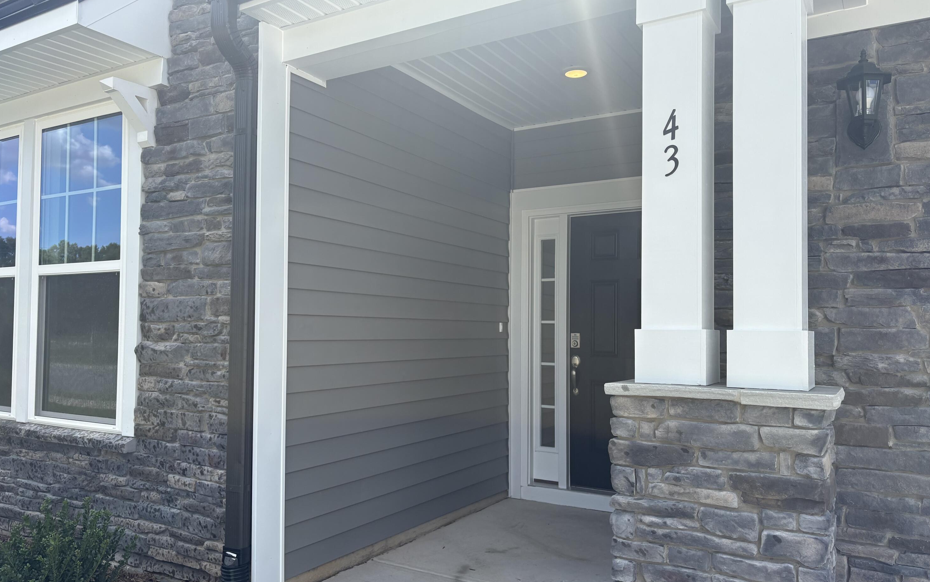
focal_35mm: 28
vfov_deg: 44.5
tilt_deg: +2.7
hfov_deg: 66.5
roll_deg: -1.0
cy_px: 300
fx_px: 710
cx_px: 459
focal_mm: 5.96
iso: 50
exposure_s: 1/1799
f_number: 1.6
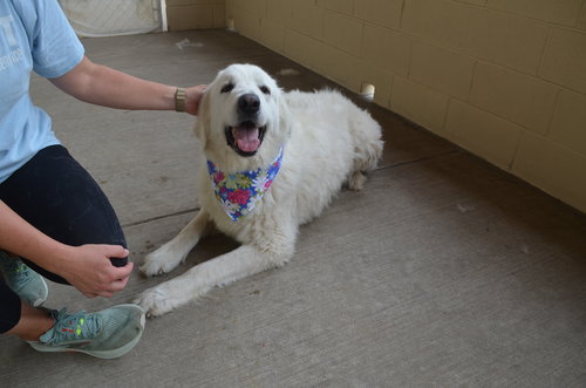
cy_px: 194
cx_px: 293
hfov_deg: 62.0
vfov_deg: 43.4
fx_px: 487
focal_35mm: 30
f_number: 5.6
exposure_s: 1/125
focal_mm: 20
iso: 200
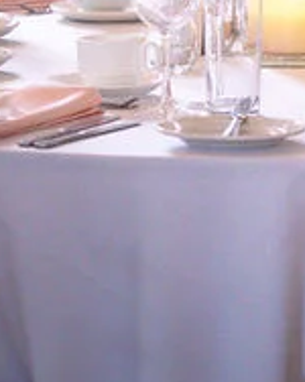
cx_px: 736
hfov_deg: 4.0
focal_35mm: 384
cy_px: -283
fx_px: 4340
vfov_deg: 5.0
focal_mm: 75
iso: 1250
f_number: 2.8
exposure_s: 1/250
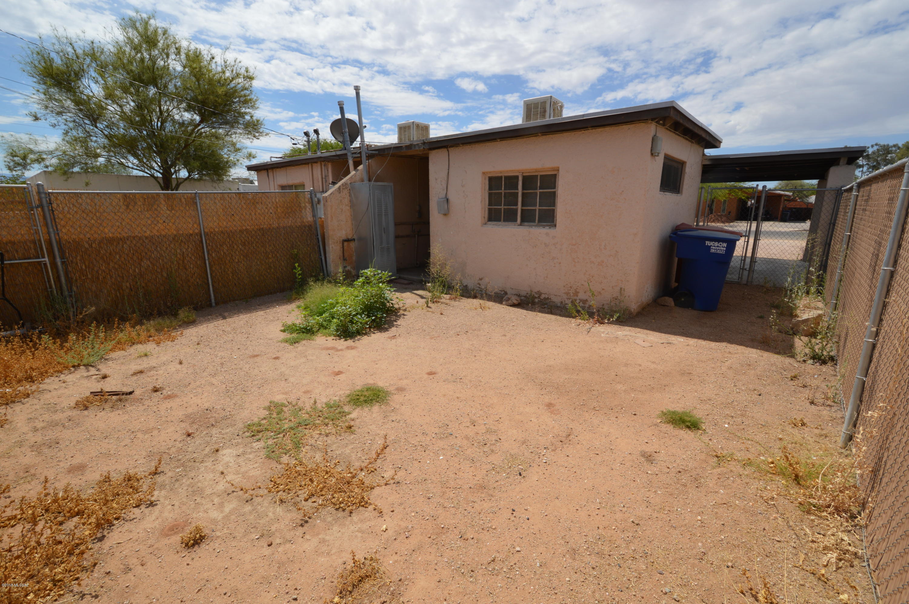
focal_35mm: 15
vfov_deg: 77.2
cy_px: 302
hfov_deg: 100.4
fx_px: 378
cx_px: 454
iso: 100
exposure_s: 1/200
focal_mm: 10
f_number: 11
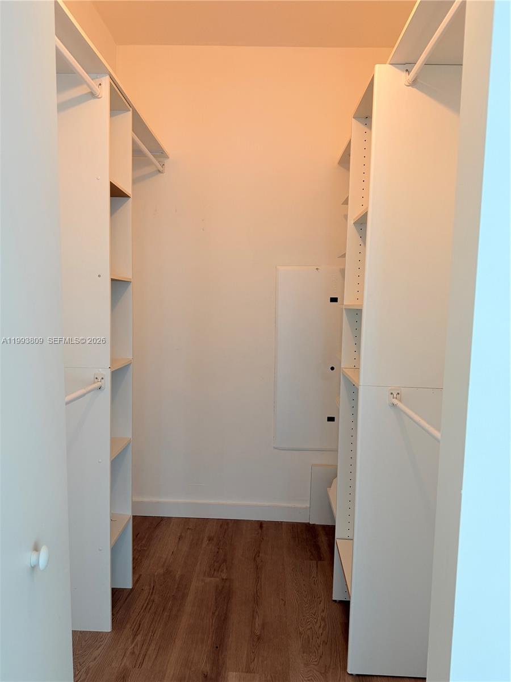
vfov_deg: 71.6
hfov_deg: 56.8
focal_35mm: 24
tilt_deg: -5.8
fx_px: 472
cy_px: 341
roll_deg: -1.1
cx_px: 256
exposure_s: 1/120
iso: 125
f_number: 1.78
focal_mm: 6.76
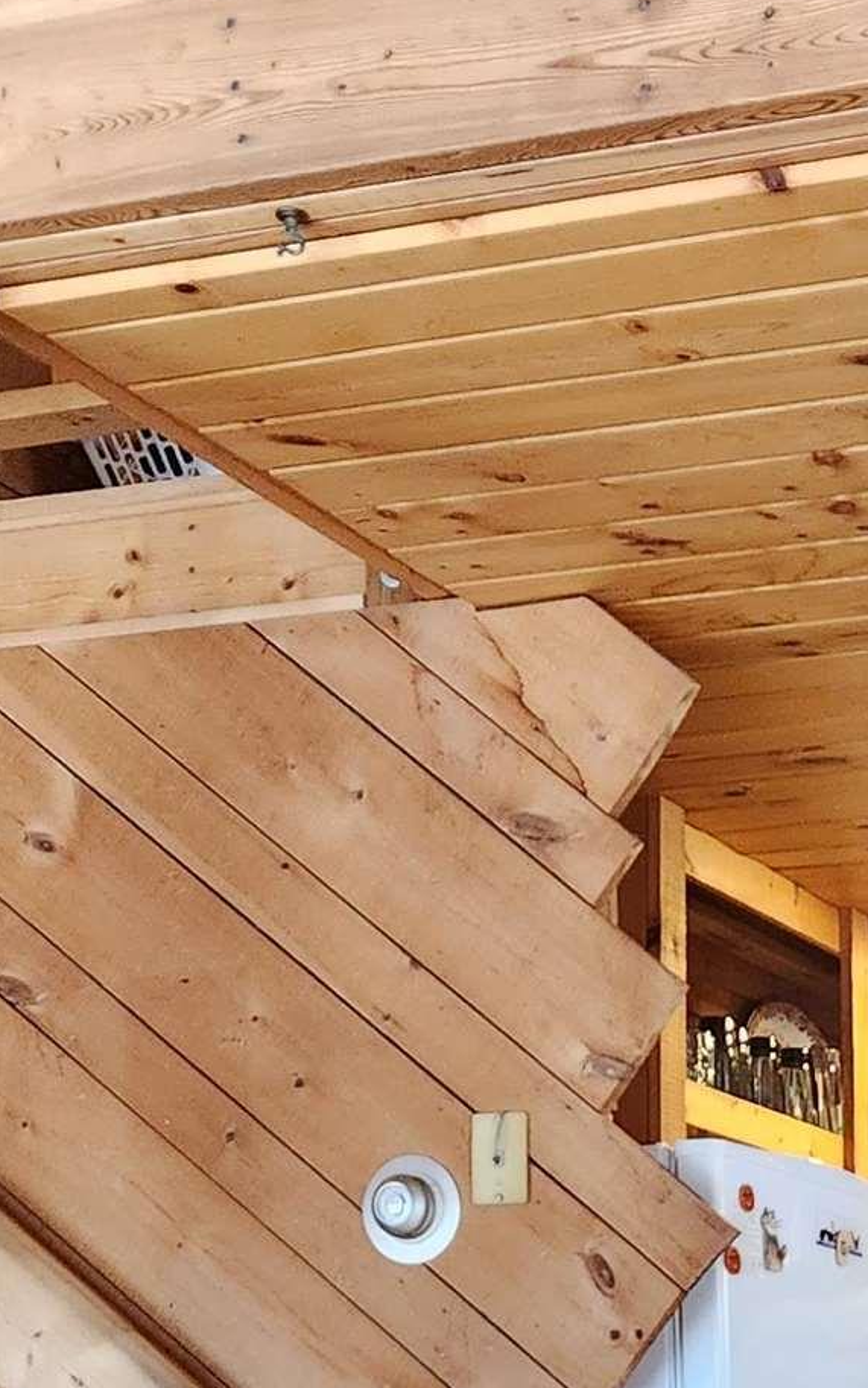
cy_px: 1631
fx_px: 3102
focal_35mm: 82
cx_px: 1161
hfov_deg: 15.1
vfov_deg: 23.3
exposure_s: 1/120
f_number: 1.8
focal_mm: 5.4
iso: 640
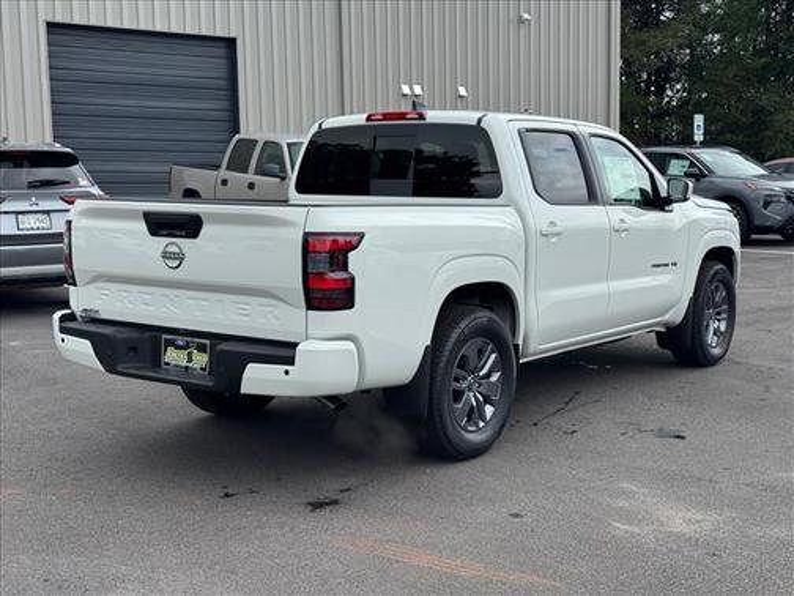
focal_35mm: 48
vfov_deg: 30.3
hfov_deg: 39.7
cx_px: 397
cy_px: 298
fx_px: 1101
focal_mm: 6.76
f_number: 1.78
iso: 64
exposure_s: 1/2110
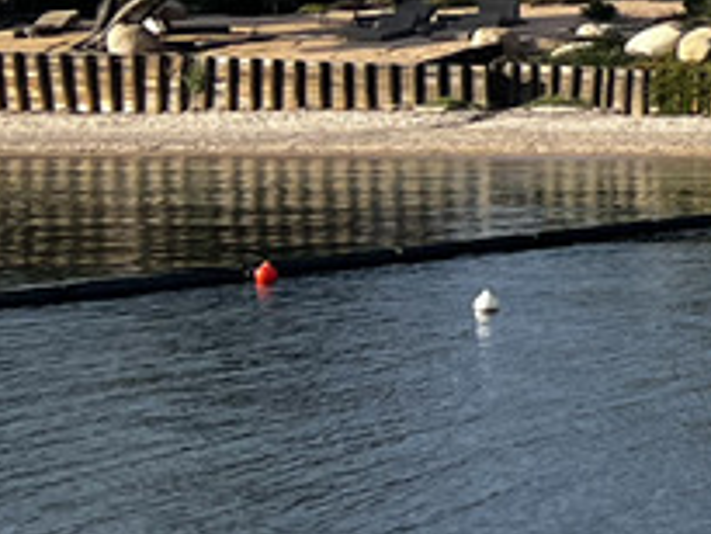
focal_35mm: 152
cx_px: 2012
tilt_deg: -2.0
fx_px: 3124
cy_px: 80
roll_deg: +0.6
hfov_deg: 10.2
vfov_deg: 9.7
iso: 50
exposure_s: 1/2841
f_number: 1.5
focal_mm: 5.7
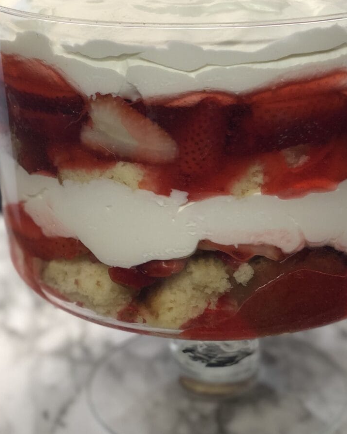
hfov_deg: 18.1
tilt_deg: -17.0
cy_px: 81
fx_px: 1091
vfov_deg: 22.2
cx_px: 149
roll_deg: +2.3
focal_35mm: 85
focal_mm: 6
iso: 64
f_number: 2.4
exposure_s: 1/60
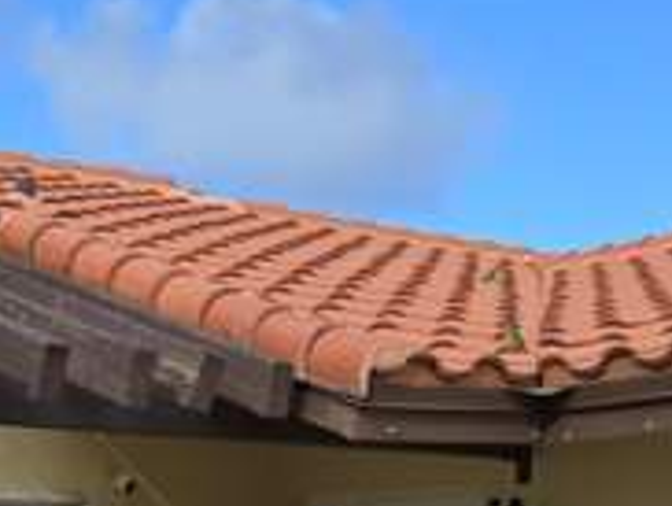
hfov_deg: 19.4
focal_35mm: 101
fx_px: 1963
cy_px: 609
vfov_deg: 14.2
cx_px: 288
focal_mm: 5.4
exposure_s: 1/892
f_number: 1.8
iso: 25
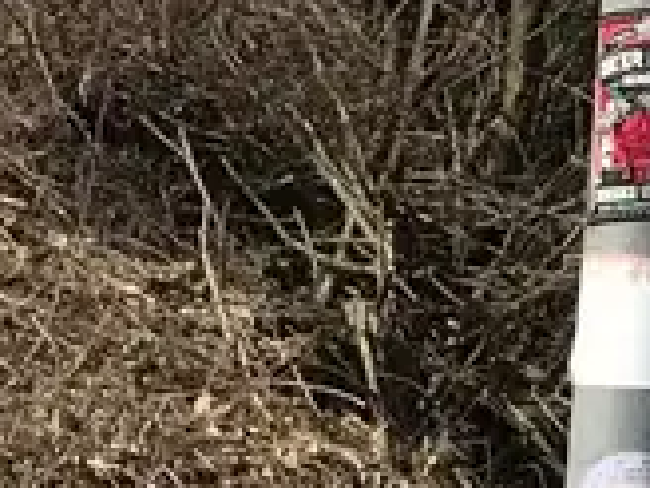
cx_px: 1585
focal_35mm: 205
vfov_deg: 6.5
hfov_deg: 8.7
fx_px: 3849
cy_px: -1024
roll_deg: +1.2
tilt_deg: +9.7
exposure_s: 1/3425
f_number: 1.8
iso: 20
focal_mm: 3.99
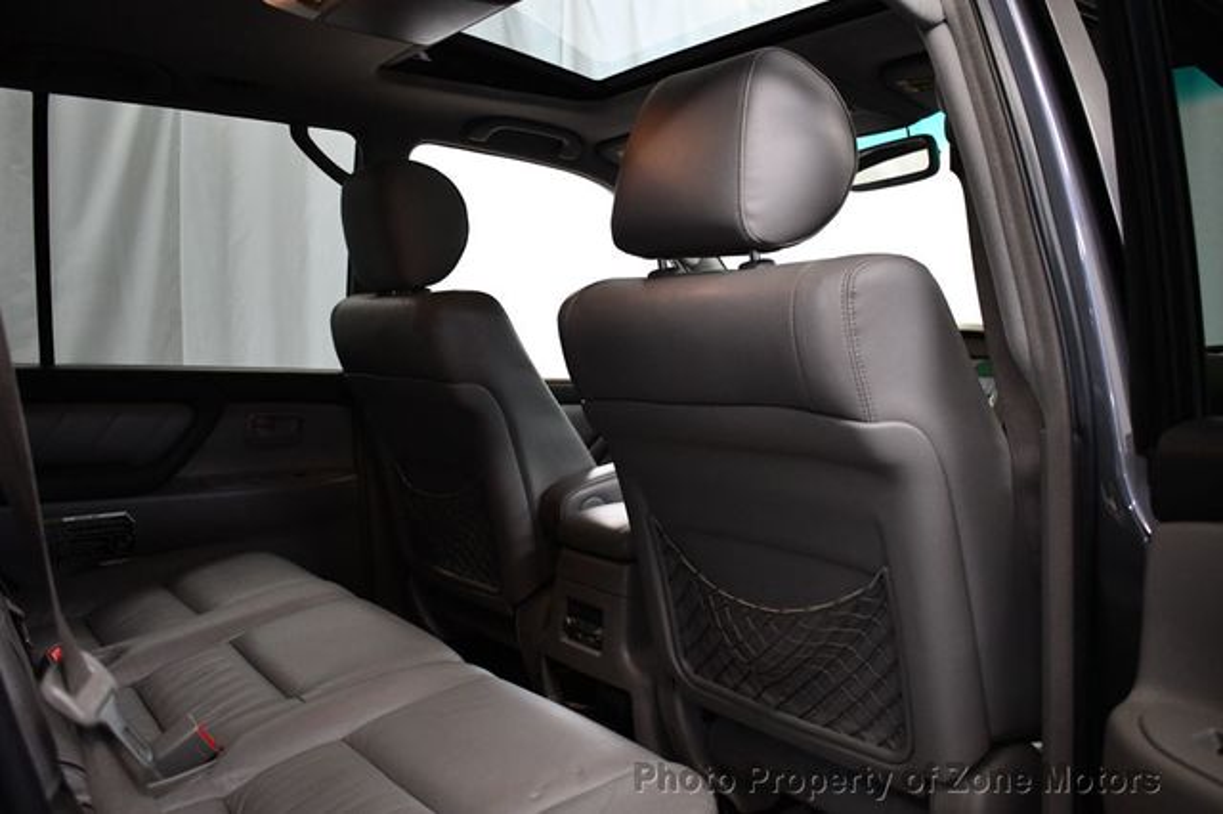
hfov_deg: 57.2
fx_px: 1120
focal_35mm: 33
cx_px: 612
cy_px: 407
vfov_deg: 39.9
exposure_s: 1/125
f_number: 3.8
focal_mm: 22
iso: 2500
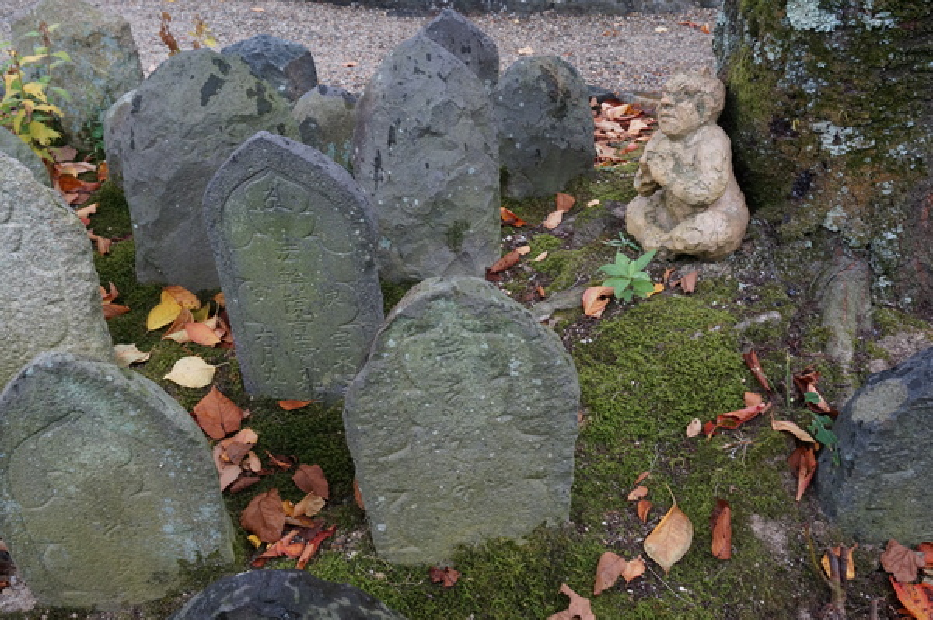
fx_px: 971
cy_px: 310
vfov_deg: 35.4
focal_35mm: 38
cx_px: 466
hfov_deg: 51.3
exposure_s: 1/60
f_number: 9
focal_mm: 25
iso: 640
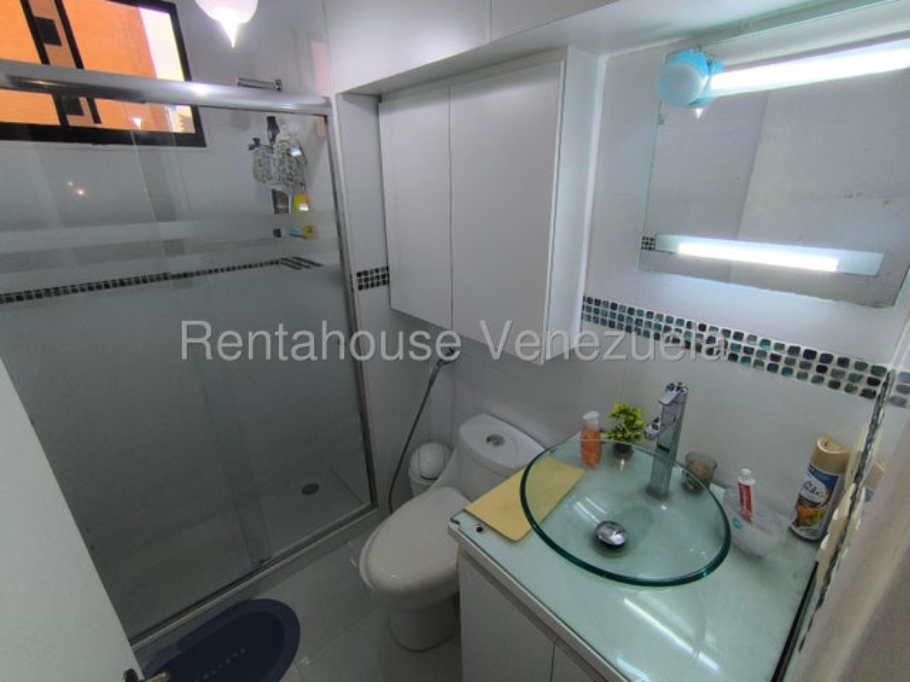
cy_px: 341
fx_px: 421
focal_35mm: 16
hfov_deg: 94.5
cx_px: 455
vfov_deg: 78.1
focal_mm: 1.65
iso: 64
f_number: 2.2
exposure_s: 1/50
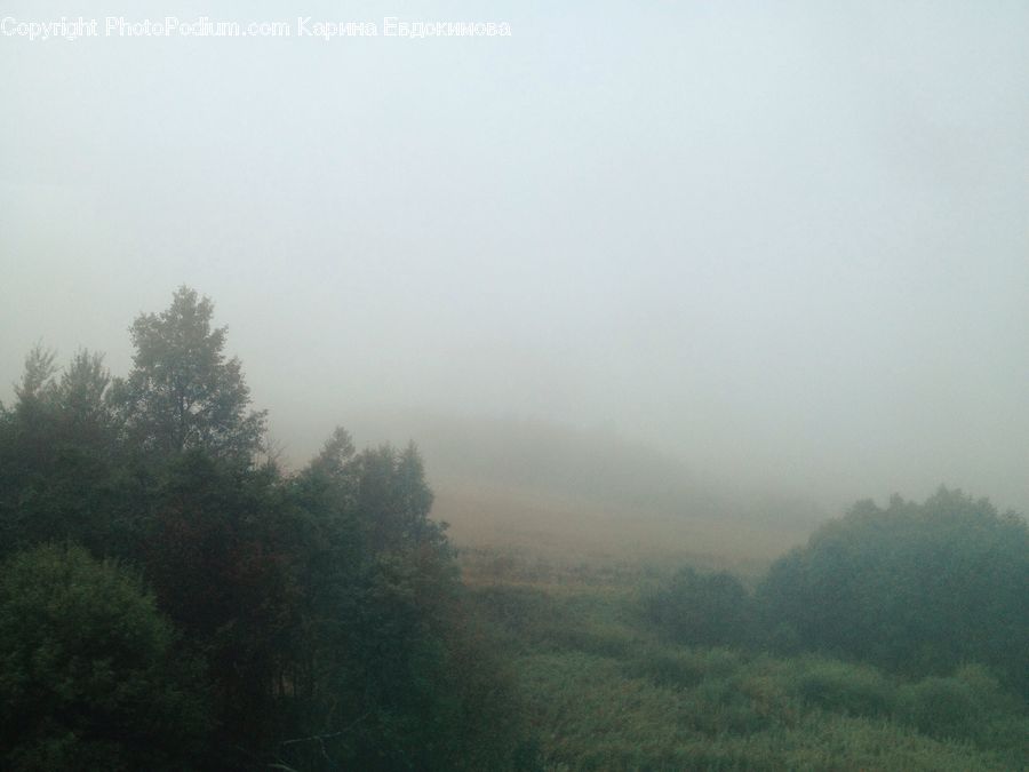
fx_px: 1040
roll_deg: -3.4
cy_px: 386
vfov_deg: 40.7
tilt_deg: +2.5
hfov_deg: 52.6
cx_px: 514
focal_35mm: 35
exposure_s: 1/516
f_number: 2.4
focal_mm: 4.28
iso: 50
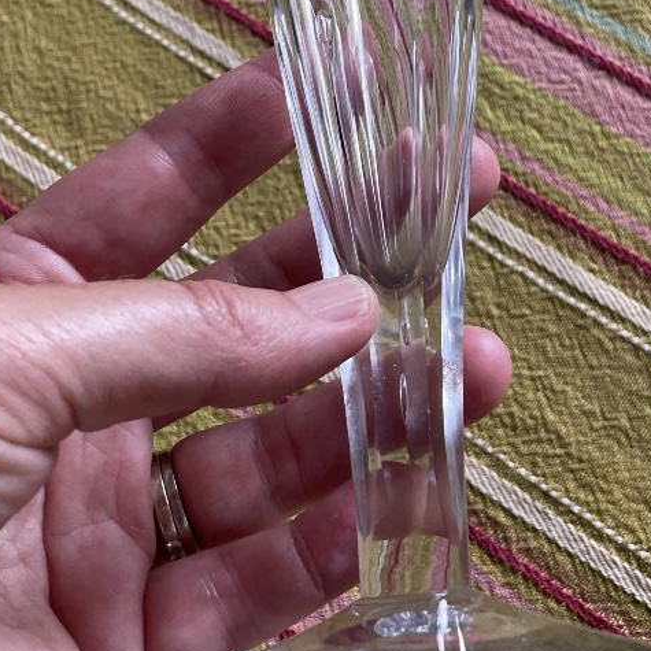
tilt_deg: -71.0
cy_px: 186
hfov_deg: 29.5
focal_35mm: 58
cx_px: 384
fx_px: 1234
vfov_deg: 29.2
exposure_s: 1/107
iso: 125
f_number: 1.6
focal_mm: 4.2
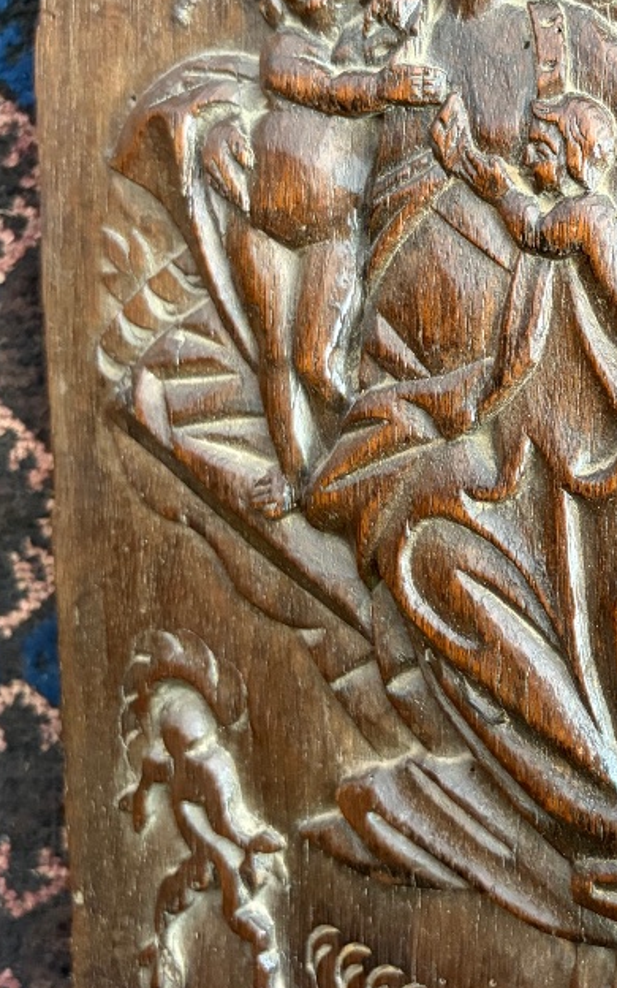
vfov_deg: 37.9
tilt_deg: -15.2
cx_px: 642
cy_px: 363
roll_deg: +6.9
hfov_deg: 23.2
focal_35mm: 53
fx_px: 1426
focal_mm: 5.96
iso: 500
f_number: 1.6
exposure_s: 1/56
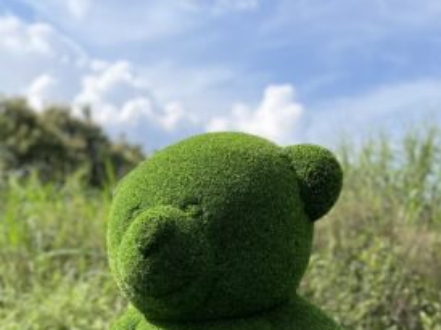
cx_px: 122
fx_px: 726
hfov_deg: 33.3
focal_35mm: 57
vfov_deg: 24.1
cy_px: 353
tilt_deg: -4.5
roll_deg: -1.0
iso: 50
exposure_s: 1/2137
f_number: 1.6
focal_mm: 5.1
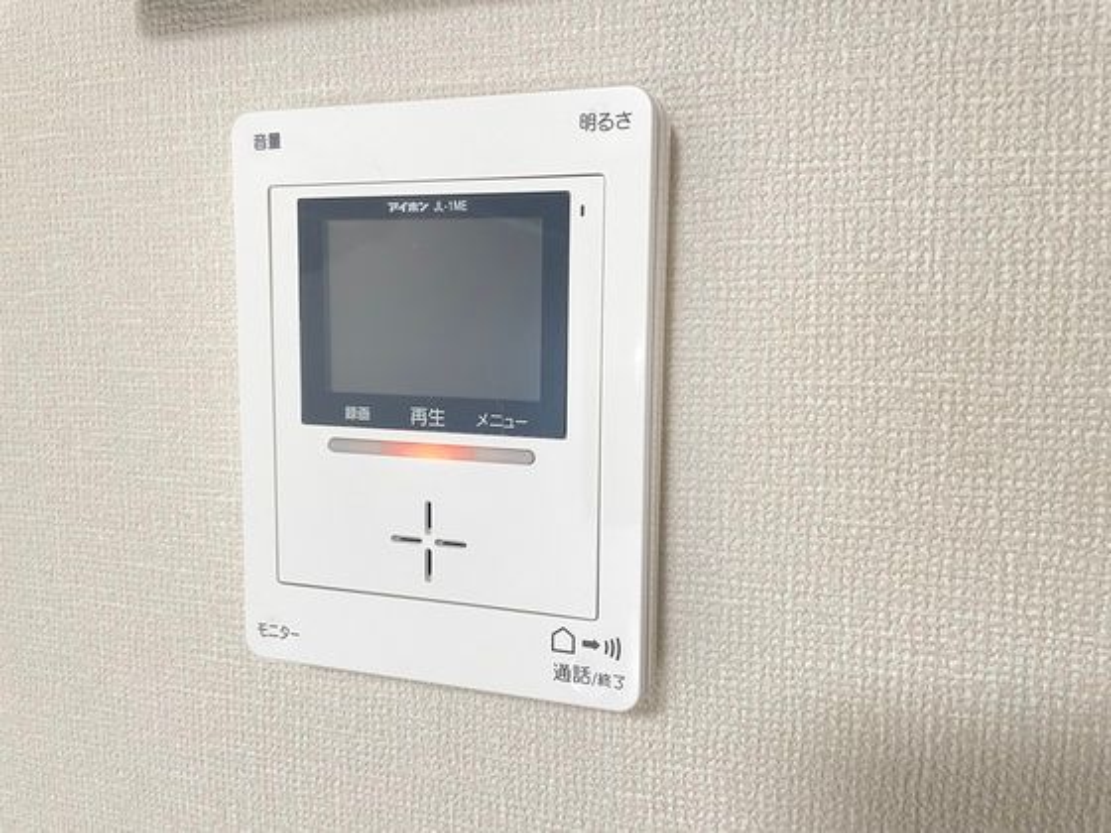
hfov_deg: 67.3
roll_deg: -0.6
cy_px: 416
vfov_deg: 53.1
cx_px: 556
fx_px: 834
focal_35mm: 26
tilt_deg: -6.2
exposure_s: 1/60
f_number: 1.6
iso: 100
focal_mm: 4.2
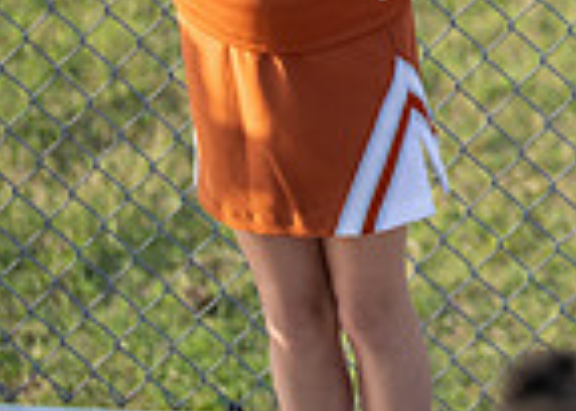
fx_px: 4349
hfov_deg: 7.3
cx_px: 1196
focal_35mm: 266
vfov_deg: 5.4
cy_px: -106
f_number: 1.2
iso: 100
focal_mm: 50
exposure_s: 1/3200
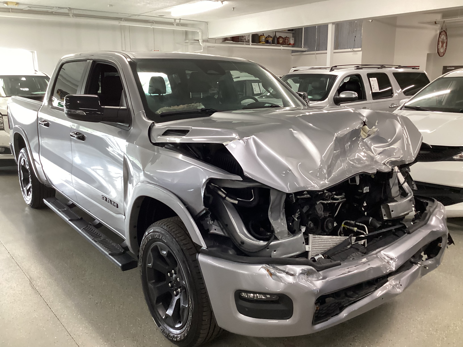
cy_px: 174
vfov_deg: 45.4
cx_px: 232
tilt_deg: -13.0
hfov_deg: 58.4
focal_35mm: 31
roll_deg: +0.3
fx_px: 415
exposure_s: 1/60
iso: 200
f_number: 2.4
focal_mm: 3.3
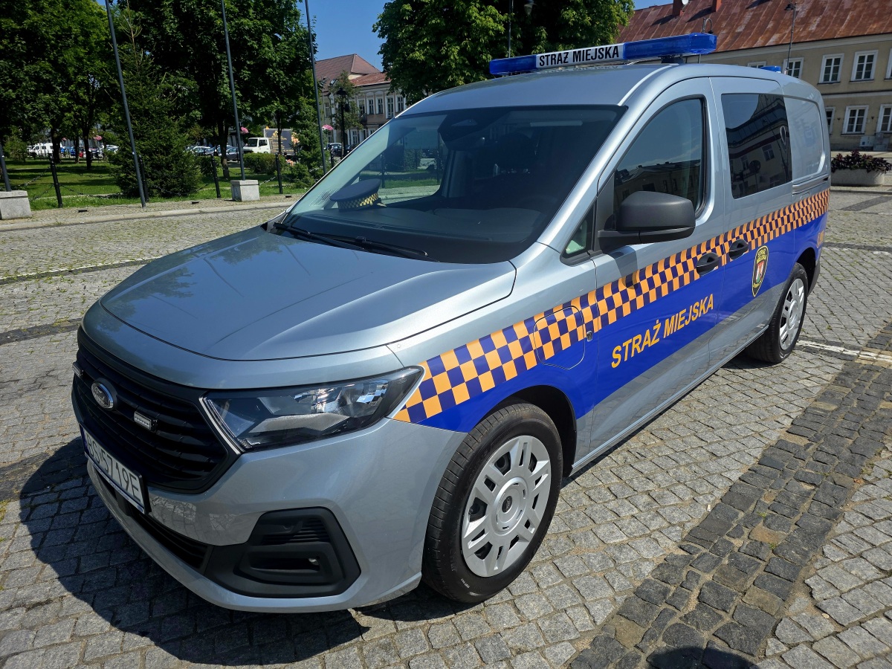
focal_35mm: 23
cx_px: 446
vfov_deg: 58.9
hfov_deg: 73.9
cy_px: 334
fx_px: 593
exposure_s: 1/10000
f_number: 1.7
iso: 80
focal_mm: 6.3
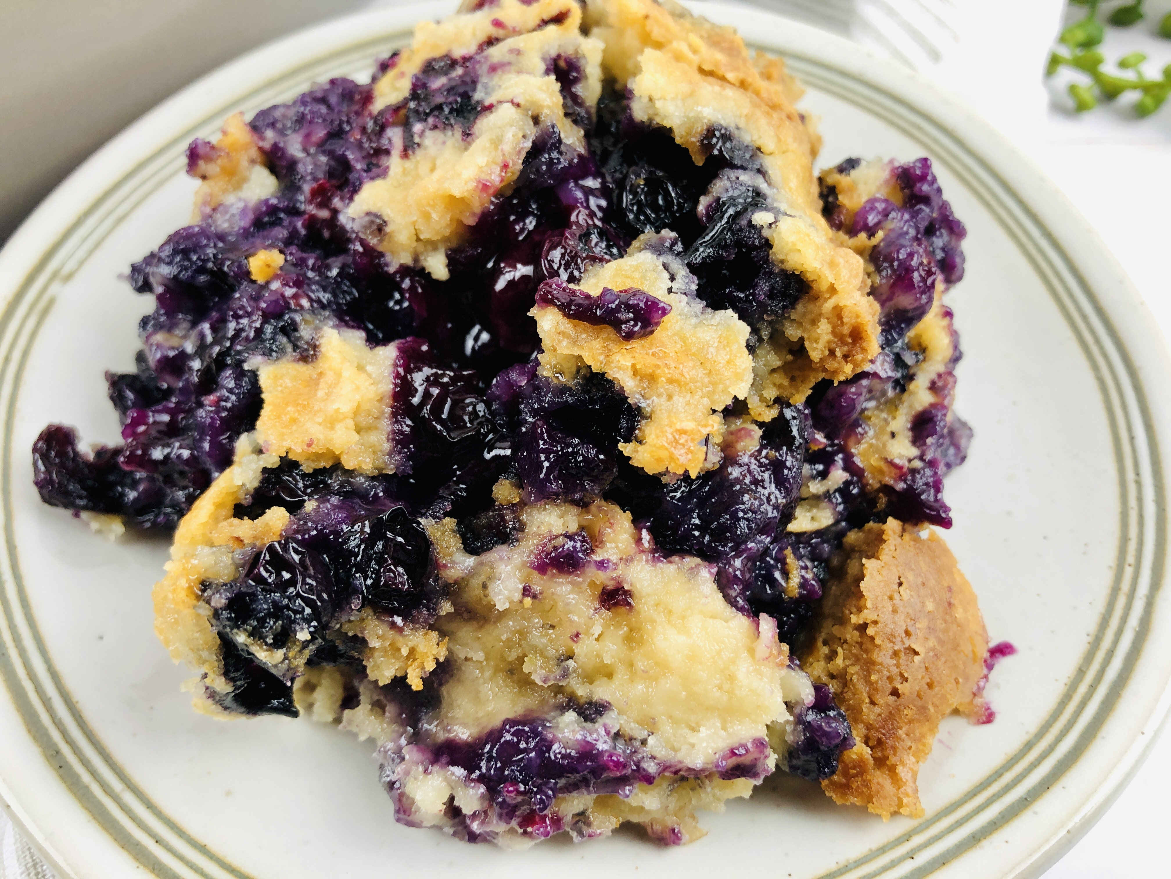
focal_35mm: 28
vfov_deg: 49.7
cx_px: 586
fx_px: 947
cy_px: 440
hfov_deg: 63.4
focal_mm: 3.99
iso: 25
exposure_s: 1/40
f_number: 1.8
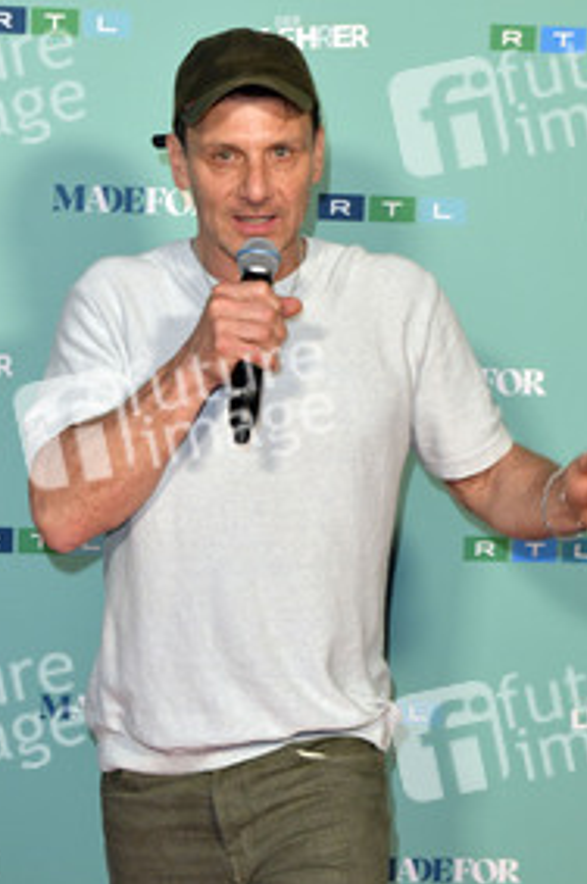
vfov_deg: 24.7
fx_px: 2010
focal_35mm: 82
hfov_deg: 16.6
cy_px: 572
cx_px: 265
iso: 1600
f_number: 6.3
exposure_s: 1/250
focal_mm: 58
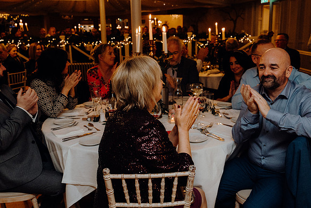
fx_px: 311
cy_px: 104
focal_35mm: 36
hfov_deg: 53.1
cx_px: 156
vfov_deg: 36.9
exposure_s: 1/160
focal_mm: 24
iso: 2500
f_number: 3.5
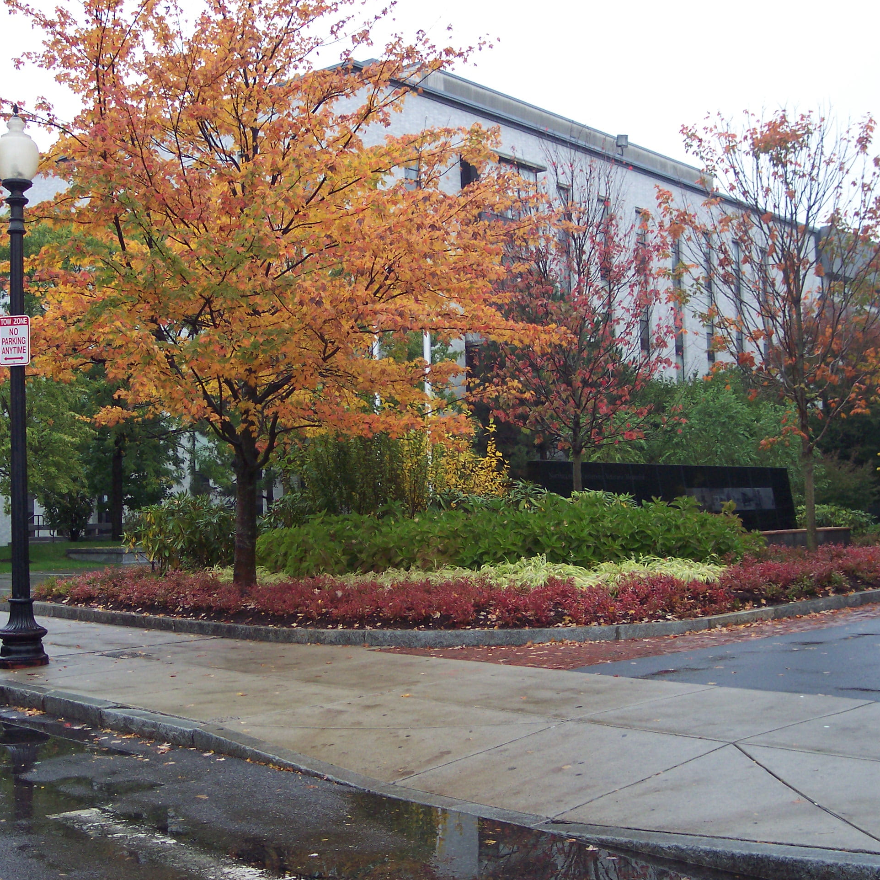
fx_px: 1294
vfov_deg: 37.6
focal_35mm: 45
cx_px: 448
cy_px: 441
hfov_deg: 37.6
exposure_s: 1/250
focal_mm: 8
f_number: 2.8
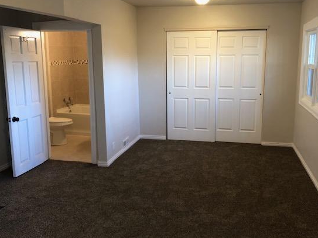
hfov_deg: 55.3
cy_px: 113
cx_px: 176
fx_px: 303
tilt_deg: -8.9
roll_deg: +1.7
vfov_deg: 42.9
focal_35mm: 33
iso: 40
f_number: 1.8
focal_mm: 4
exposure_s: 1/17
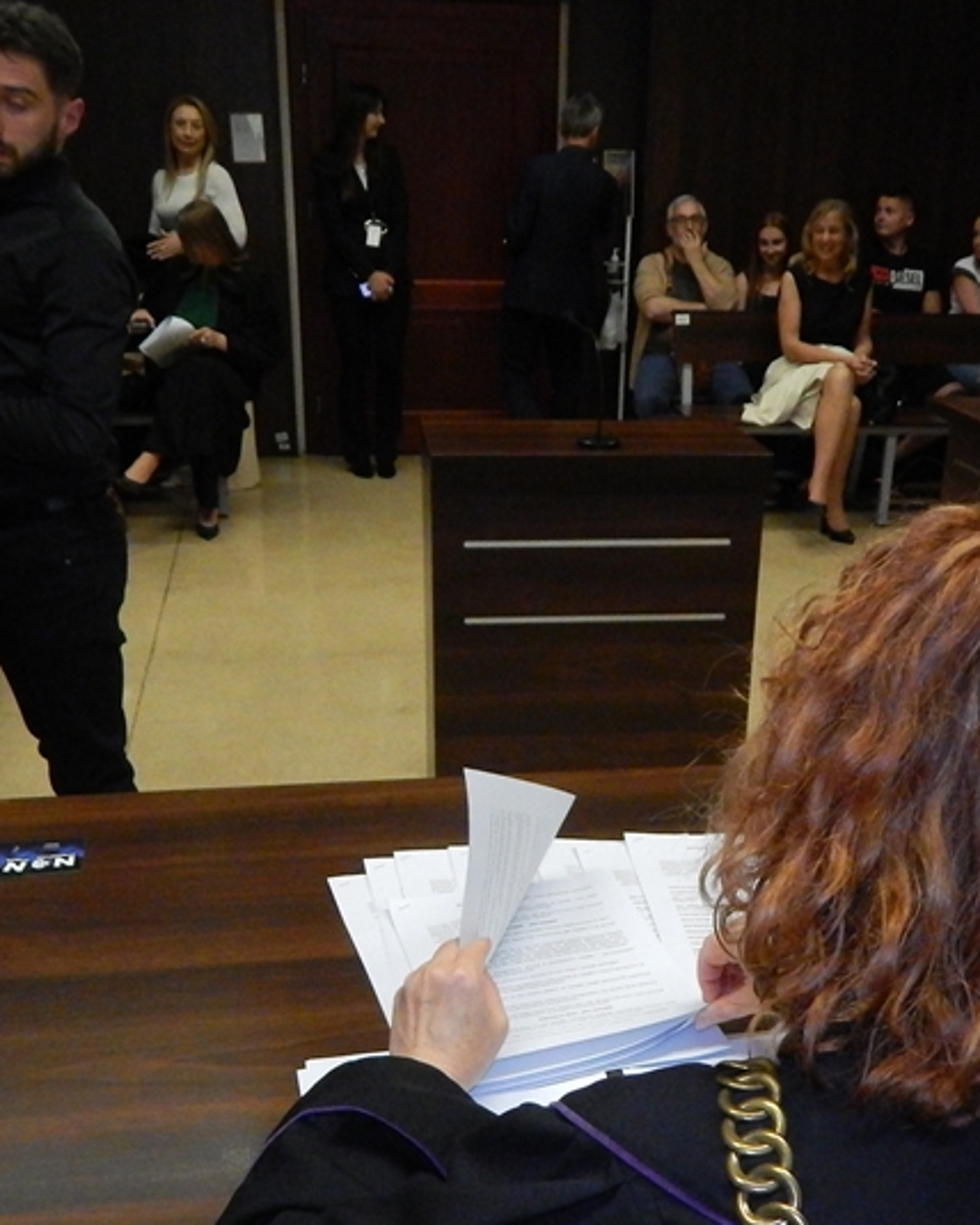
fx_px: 1523
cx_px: 575
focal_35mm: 42
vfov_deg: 43.3
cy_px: 806
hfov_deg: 35.6
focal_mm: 4
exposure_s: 1/125
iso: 800
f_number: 3
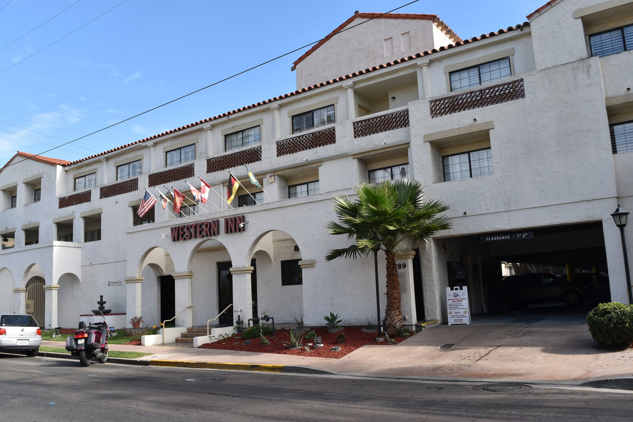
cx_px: 316
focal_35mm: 33
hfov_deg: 57.2
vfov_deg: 40.0
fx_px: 580
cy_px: 211
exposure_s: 1/320
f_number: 9
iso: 200
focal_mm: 22
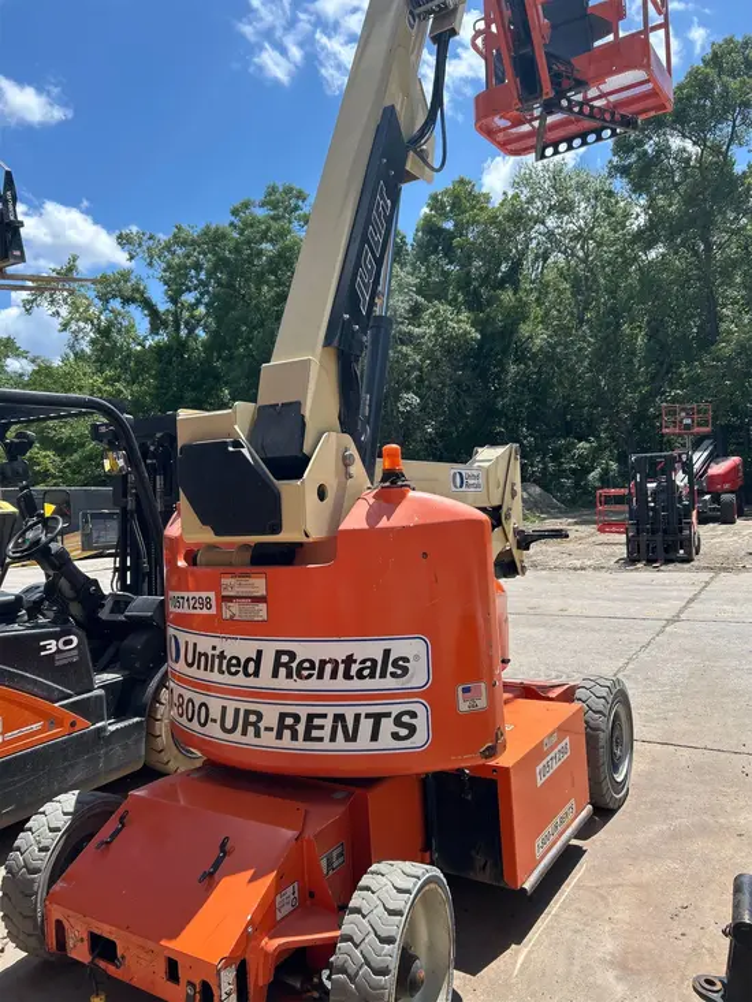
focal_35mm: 26
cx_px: 376
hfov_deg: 53.1
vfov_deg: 67.3
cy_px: 501
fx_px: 753
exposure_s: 1/2841
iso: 50
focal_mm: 5.7
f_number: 1.5
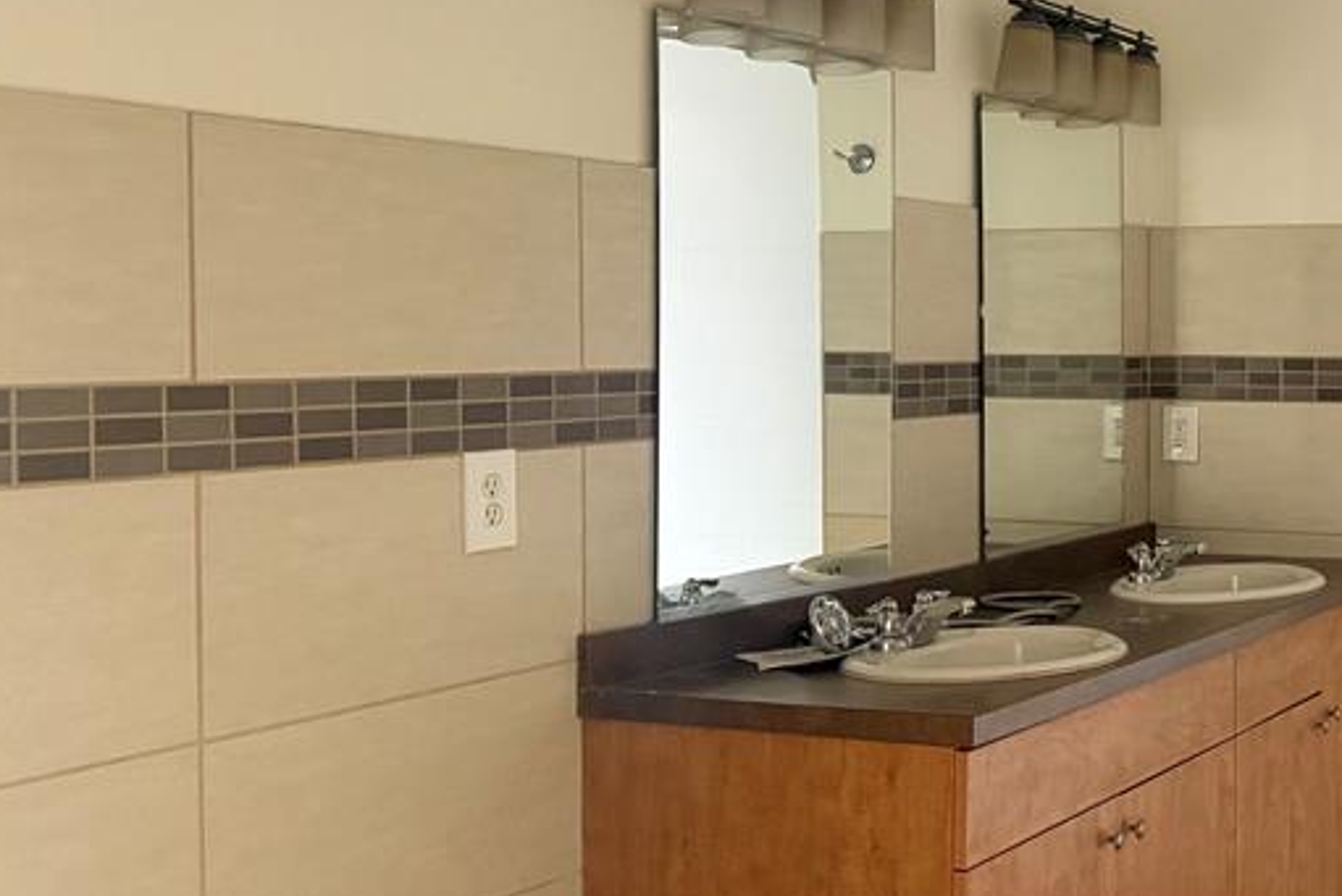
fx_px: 1864
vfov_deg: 27.0
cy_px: 386
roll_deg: -0.2
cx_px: 1308
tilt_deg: -2.5
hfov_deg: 36.1
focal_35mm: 50
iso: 800
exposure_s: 1/53
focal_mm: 6.76
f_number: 1.78
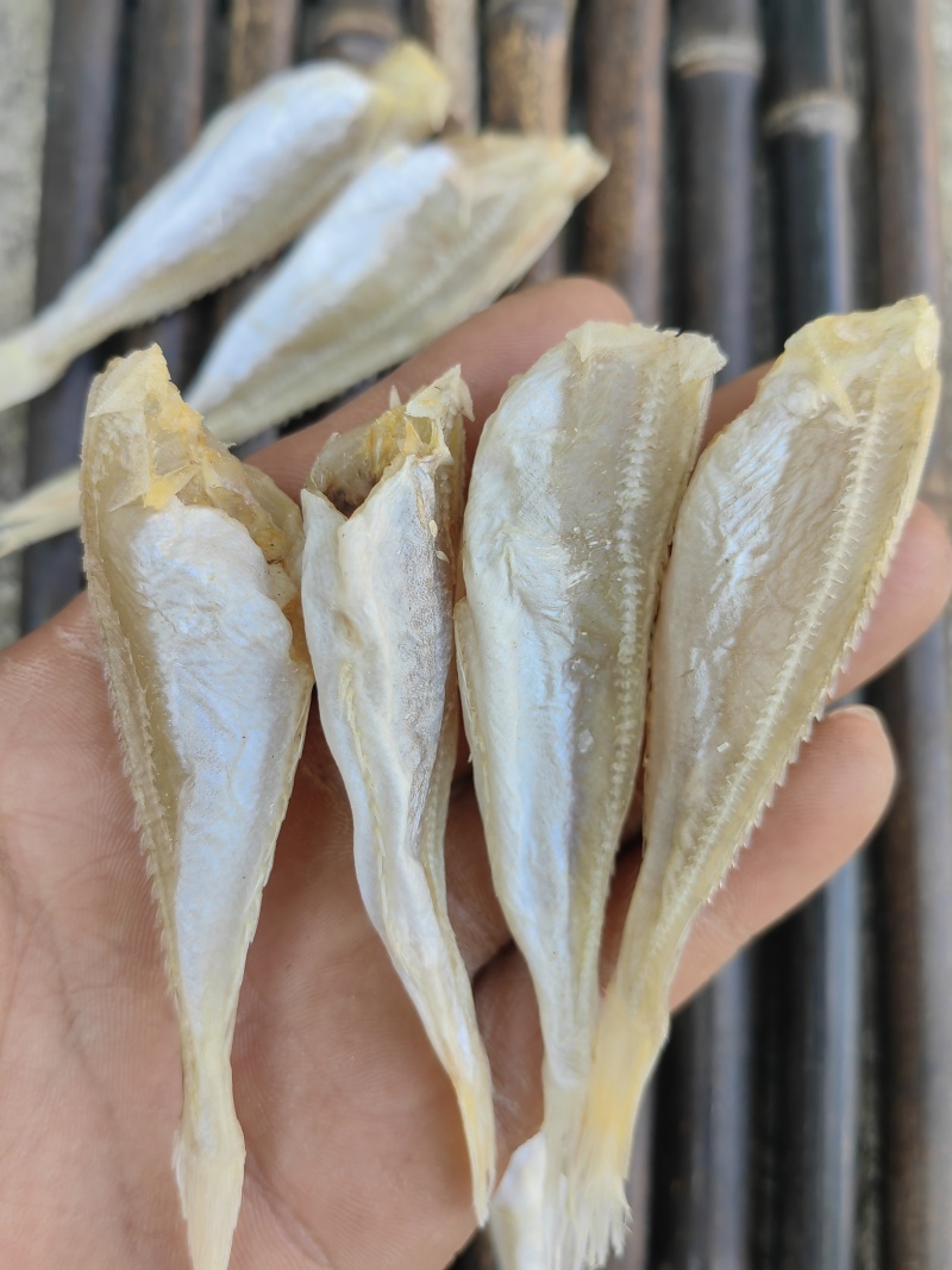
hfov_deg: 51.3
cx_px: 476
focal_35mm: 27
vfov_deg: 65.3
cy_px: 635
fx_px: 990
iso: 160
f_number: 1.8
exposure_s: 1/617
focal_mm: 5.54
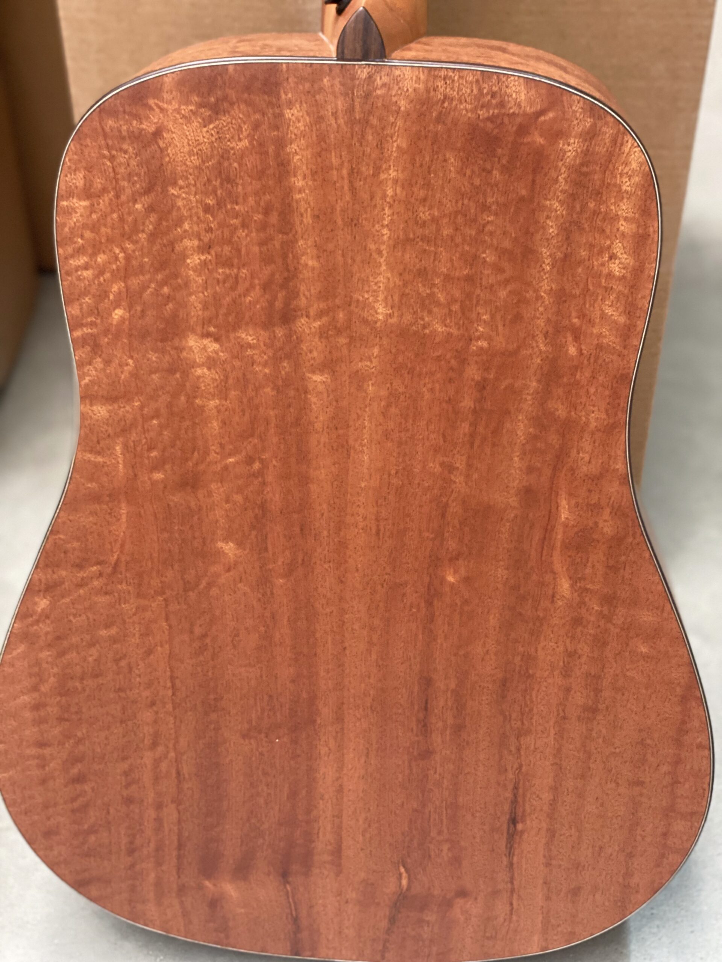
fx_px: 1446
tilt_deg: -39.4
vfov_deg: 36.8
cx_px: 361
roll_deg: +0.0
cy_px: 481
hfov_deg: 28.0
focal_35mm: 52
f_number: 2
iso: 250
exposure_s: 1/83
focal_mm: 6
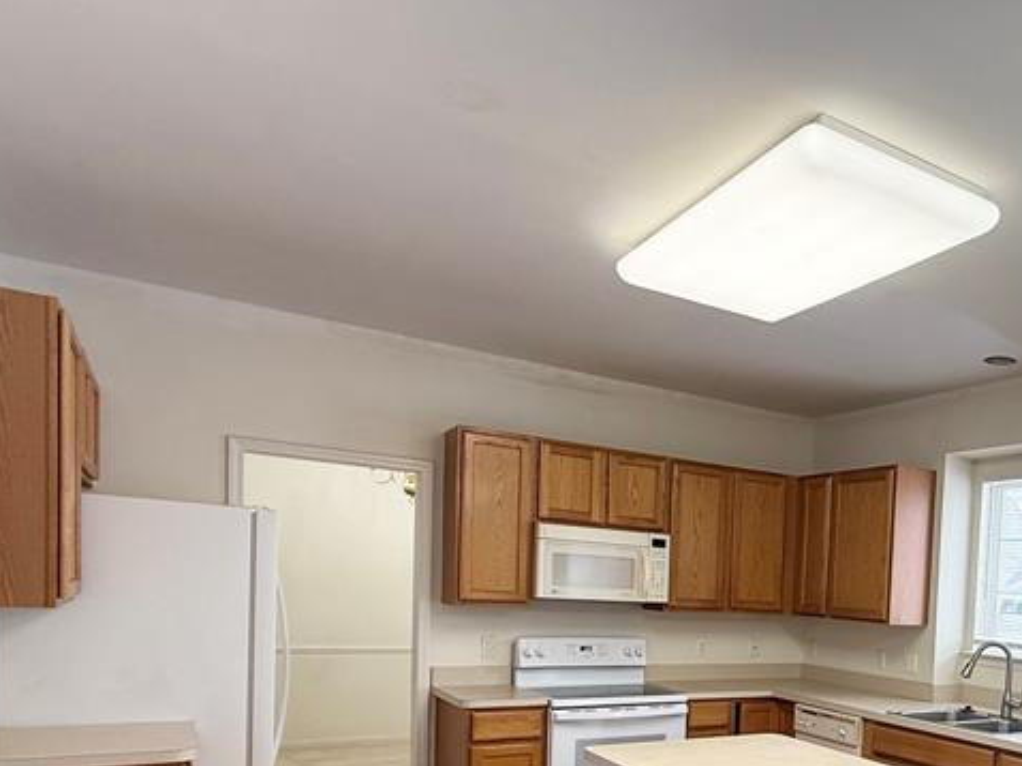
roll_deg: -2.9
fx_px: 885
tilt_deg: -3.0
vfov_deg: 43.8
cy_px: 646
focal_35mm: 30
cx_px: 902
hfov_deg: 53.2
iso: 100
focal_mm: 2.22
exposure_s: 1/120
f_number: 2.2
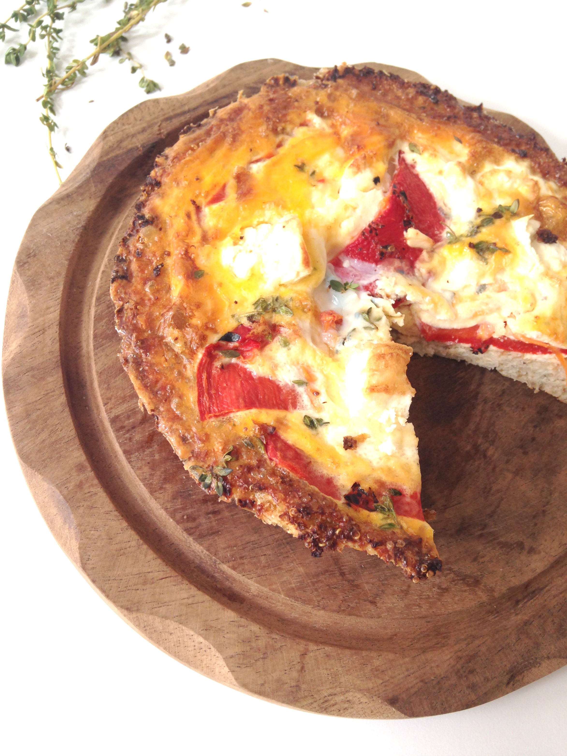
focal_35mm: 33
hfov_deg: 42.9
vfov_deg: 55.4
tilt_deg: -63.6
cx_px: 284
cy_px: 378
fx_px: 721
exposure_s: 1/24
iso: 50
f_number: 2.4
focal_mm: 4.12
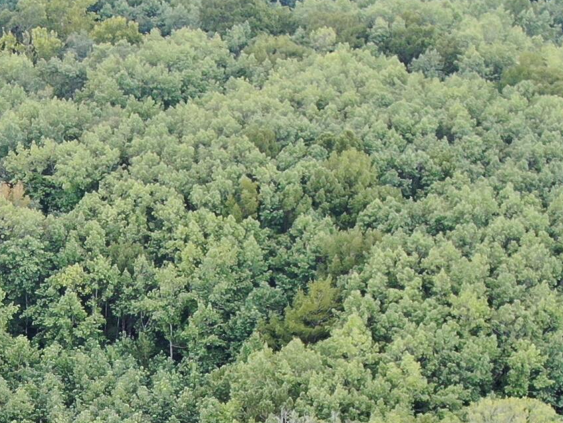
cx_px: -22
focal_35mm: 116
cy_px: 578
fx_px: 1887
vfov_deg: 12.3
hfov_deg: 16.6
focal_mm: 5.69
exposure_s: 1/160
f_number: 3.2
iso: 100
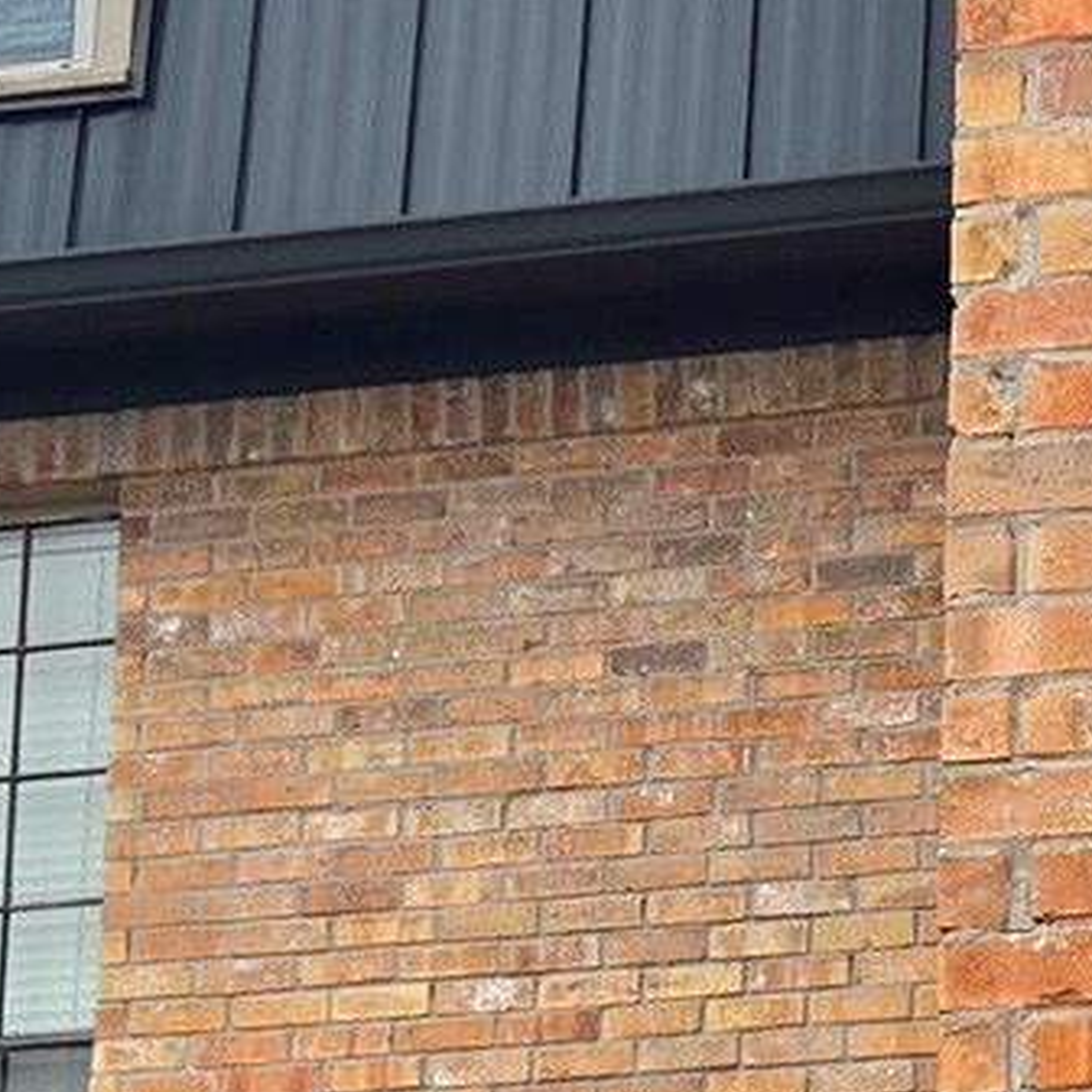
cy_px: 1323
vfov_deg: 13.7
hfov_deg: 13.4
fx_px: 4426
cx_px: 1560
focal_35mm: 124
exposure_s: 1/1111
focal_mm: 5.4
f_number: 1.8
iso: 25
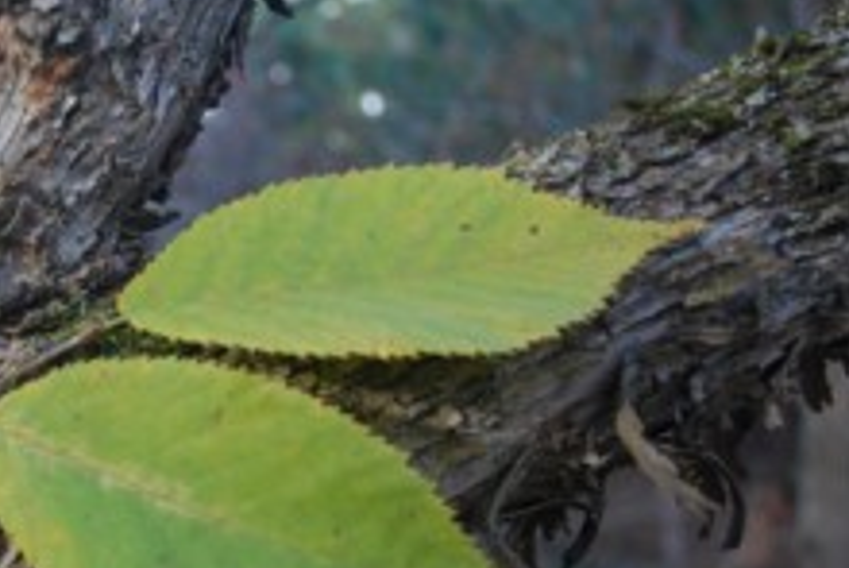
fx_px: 1416
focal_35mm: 60
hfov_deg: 32.3
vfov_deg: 22.5
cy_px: 417
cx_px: 147
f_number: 4
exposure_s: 1/60
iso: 280
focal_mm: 22
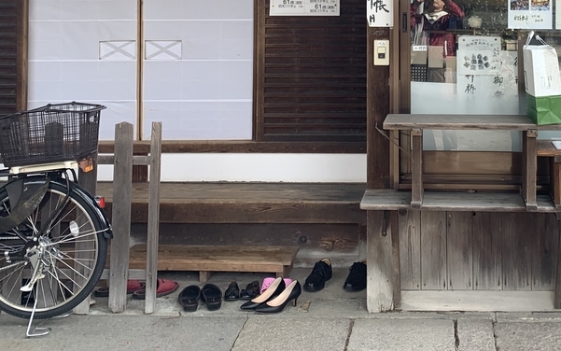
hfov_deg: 36.3
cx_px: 401
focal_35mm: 55
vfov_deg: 22.2
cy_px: -36
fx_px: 841
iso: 25
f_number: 1.8
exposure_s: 1/241
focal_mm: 4.25
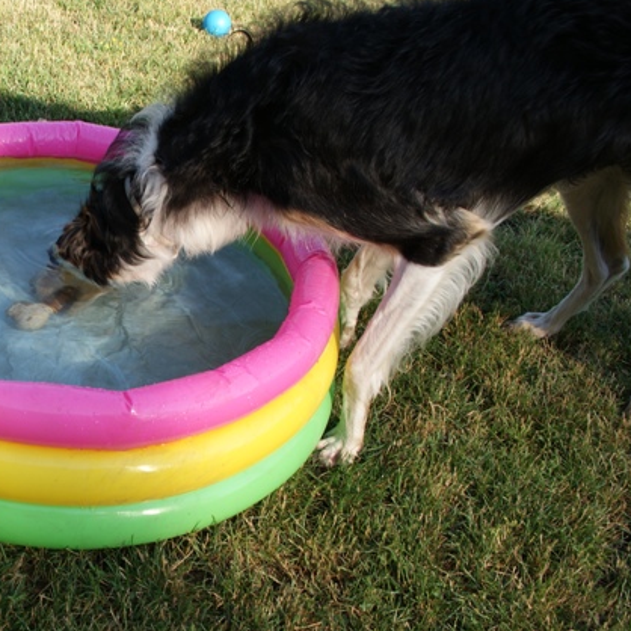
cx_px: 174
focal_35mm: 39
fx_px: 804
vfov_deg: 42.8
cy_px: 312
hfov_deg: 41.8
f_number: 9
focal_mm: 20
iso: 100
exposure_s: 1/80
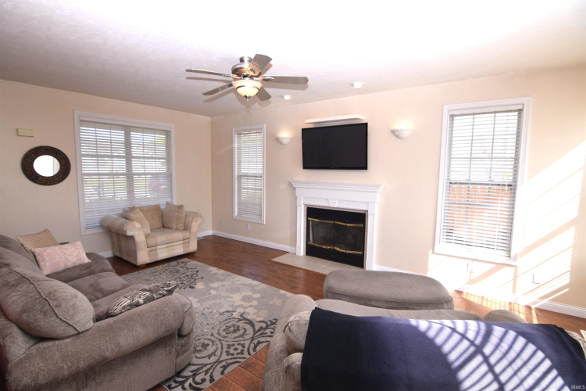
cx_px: 293
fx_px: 269
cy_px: 196
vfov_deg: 72.1
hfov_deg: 95.0
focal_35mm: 16
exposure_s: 1/200
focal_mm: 11
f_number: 5
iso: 125
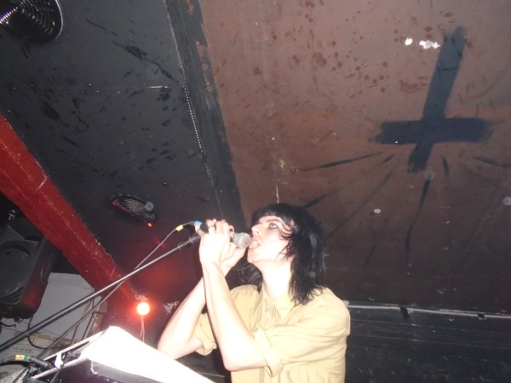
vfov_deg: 53.1
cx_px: 256
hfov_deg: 67.3
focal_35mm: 26
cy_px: 192
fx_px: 384
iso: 500
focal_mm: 4.6
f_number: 3.2
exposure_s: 1/30
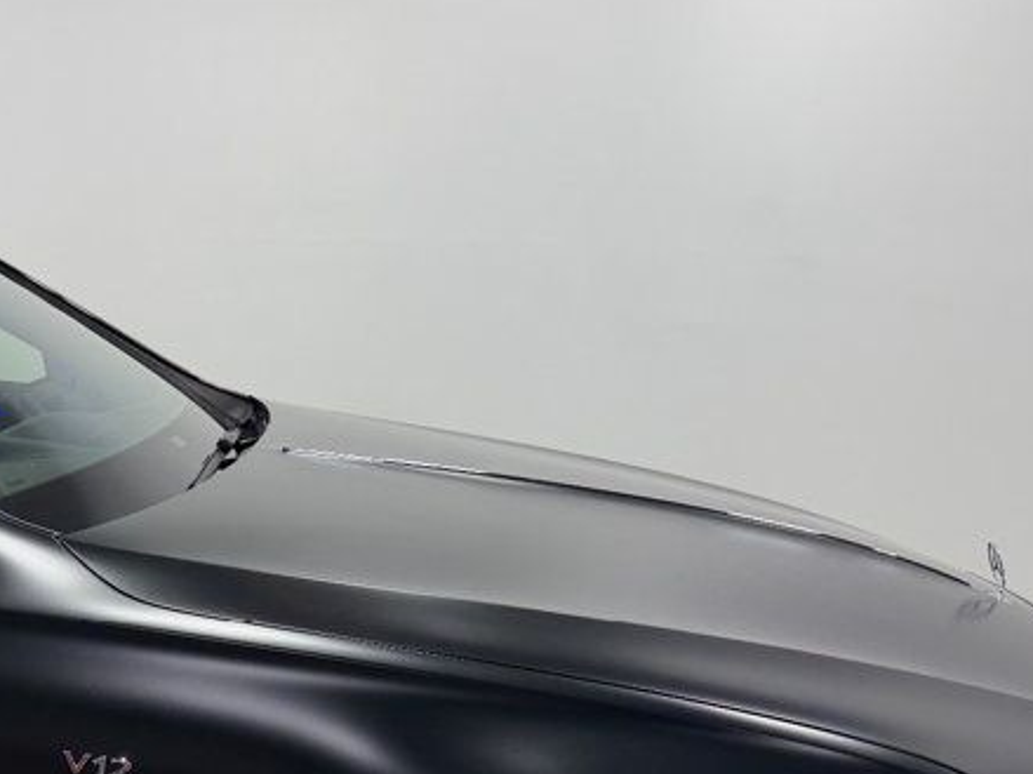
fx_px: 1671
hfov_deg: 33.1
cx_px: 162
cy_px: 661
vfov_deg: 25.5
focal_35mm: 56
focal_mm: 6.76
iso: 64
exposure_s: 1/171
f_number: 1.78
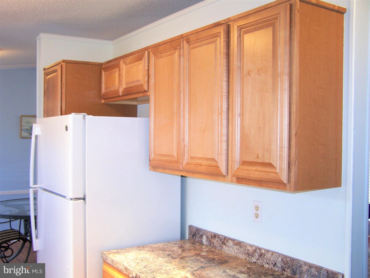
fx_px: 406
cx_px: 185
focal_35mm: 38
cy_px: 139
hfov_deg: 49.0
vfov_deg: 37.7
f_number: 2.8
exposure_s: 1/60
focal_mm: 6.3
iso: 140
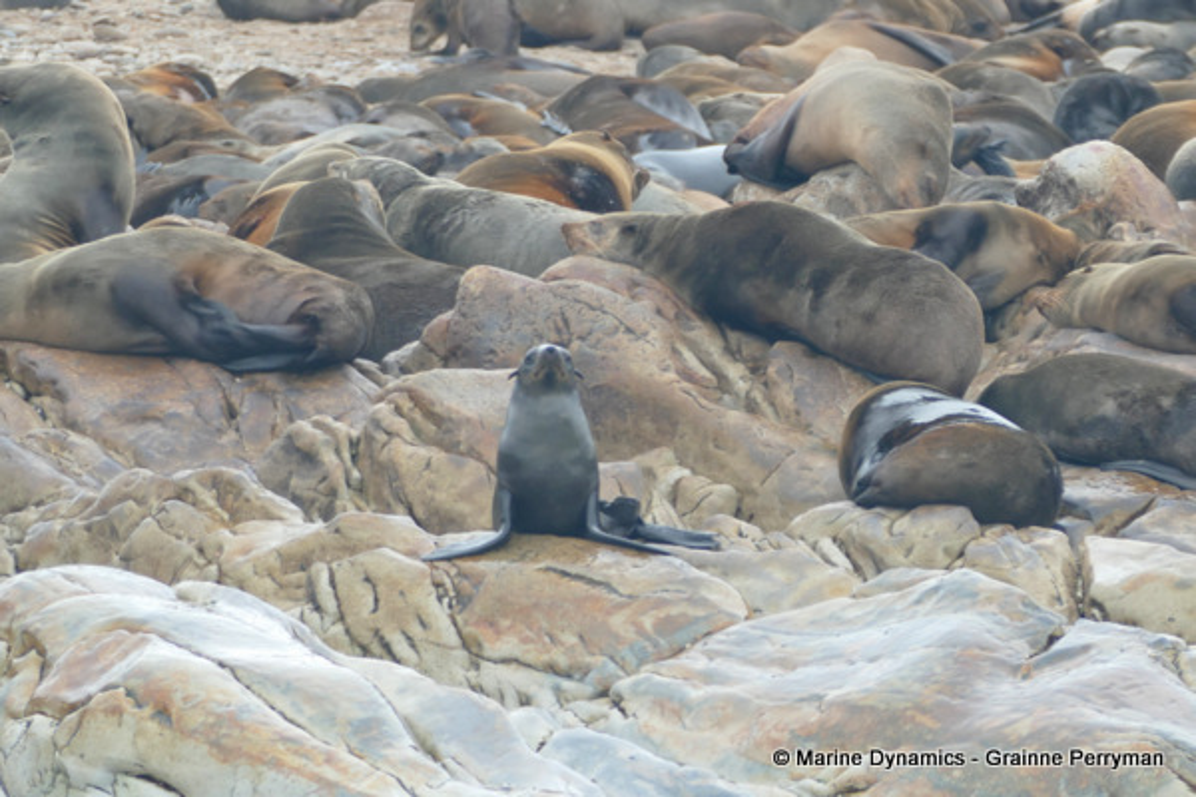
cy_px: 398
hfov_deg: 4.3
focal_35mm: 484
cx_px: 598
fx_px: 16078
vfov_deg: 2.8
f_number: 4
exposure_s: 1/125
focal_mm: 146
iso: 125
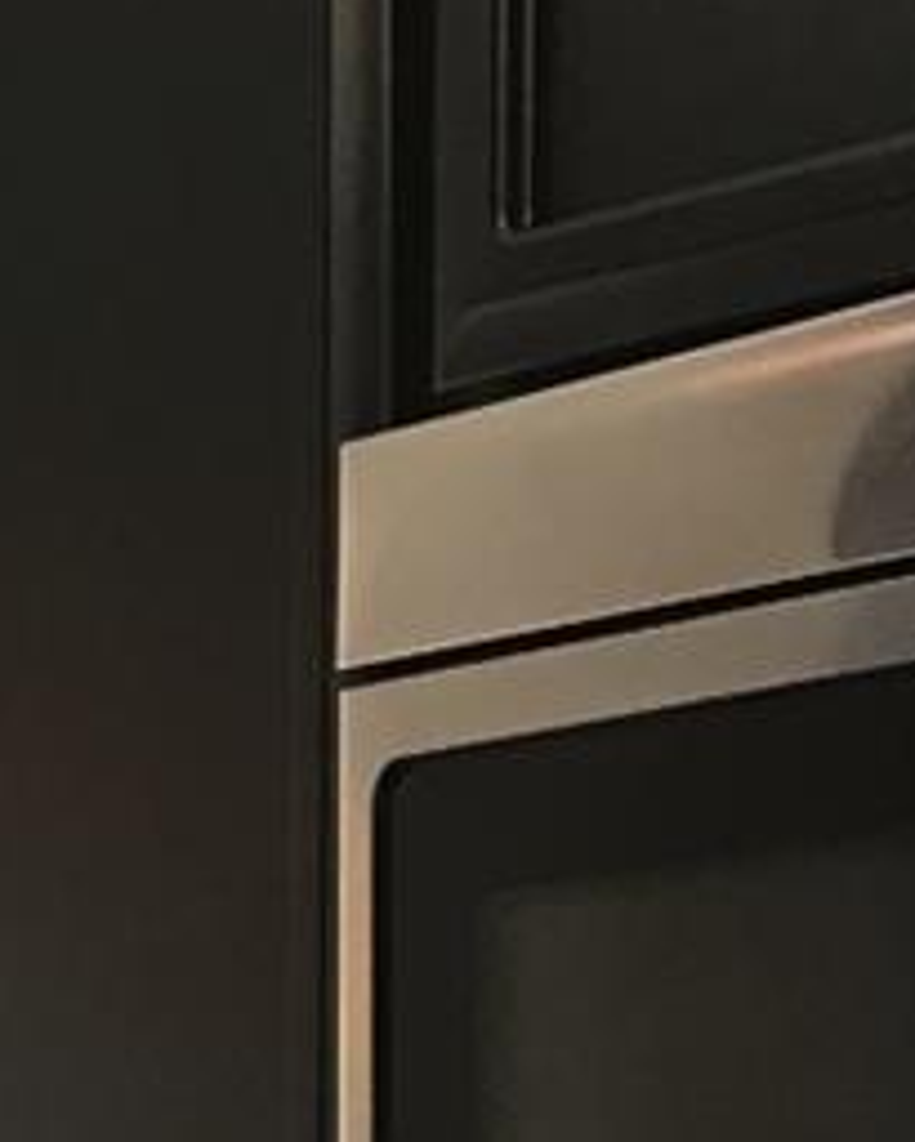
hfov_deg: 7.0
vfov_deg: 8.6
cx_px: 437
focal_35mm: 221
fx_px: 7477
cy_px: 1512
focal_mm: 4.15
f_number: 2.2
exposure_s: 1/15
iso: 32
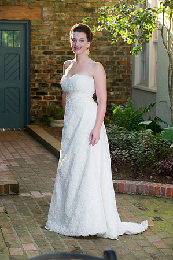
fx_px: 759
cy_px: 130
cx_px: 86
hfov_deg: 13.0
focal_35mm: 105
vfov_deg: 19.5
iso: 400
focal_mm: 105
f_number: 5
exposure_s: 1/60
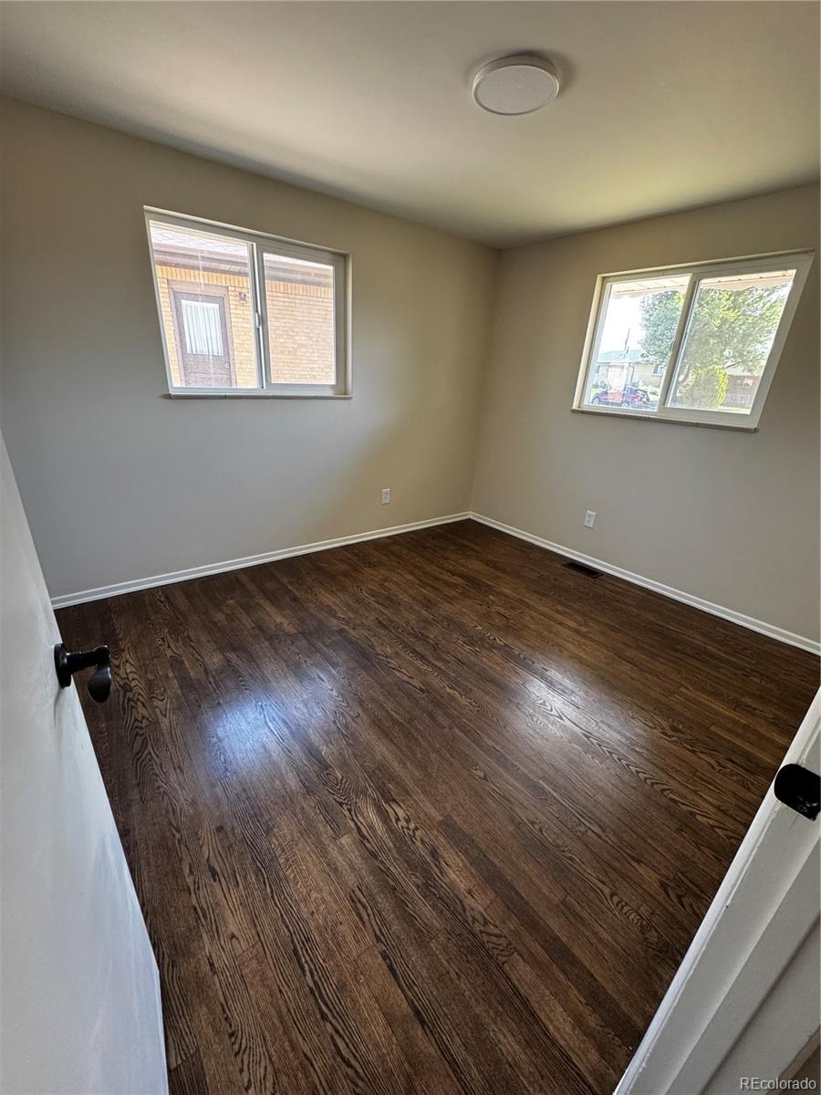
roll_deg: -2.9
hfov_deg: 85.7
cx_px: 410
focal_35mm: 14
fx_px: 443
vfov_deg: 102.1
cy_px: 548
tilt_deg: -21.7
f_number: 2.2
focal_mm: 2.22
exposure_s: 1/99
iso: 200
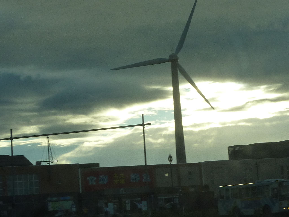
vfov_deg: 14.0
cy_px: 108
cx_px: 144
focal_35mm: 106
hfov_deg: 18.5
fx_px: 885
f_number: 5.6
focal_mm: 9.7
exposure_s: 1/500
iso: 125
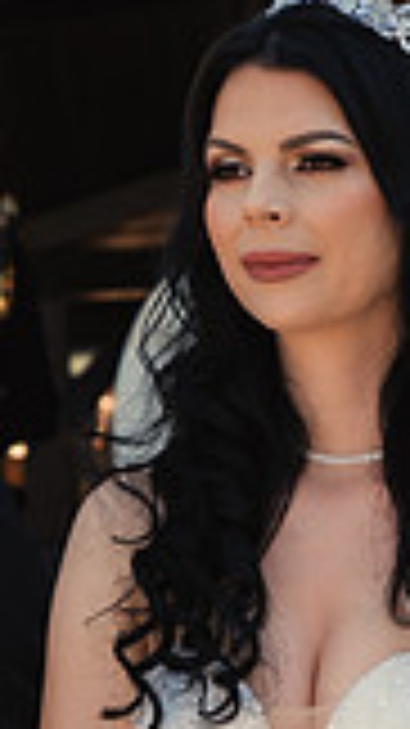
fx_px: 4682
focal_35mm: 242
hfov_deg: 5.0
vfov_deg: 8.9
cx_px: 294
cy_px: 662
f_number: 5
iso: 200
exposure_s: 1/400
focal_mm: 58
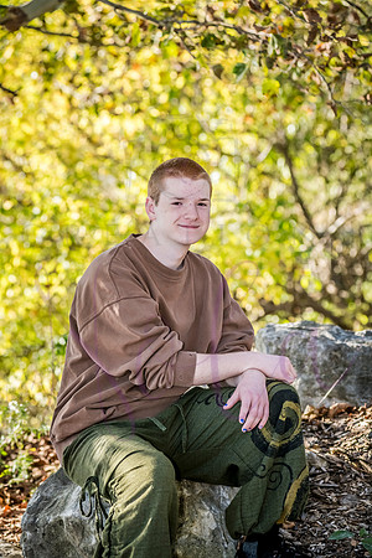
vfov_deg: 18.3
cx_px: 186
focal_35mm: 112
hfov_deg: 12.2
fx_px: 1736
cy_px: 279
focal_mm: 112
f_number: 4.5
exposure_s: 1/640
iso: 400
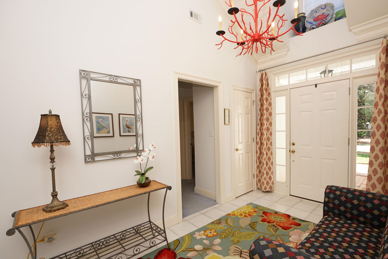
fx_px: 183
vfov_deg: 70.3
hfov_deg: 92.9
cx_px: 214
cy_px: 140
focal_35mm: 17
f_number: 4
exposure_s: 1/60
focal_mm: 10
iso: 100
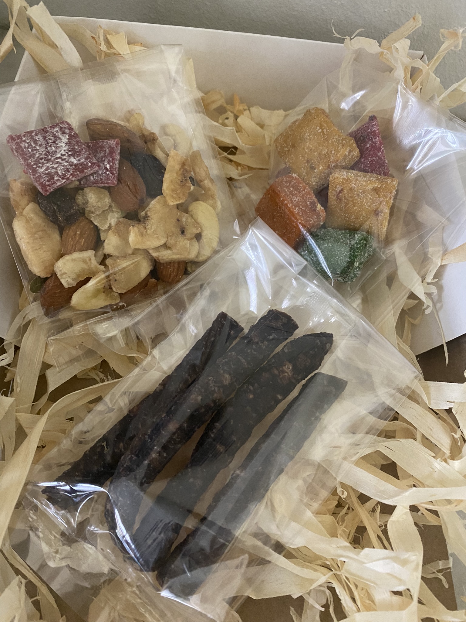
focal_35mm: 26
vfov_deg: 67.3
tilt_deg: -68.0
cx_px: 233
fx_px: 467
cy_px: 311
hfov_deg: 53.1
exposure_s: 1/33
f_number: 1.8
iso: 500
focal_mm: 4.25
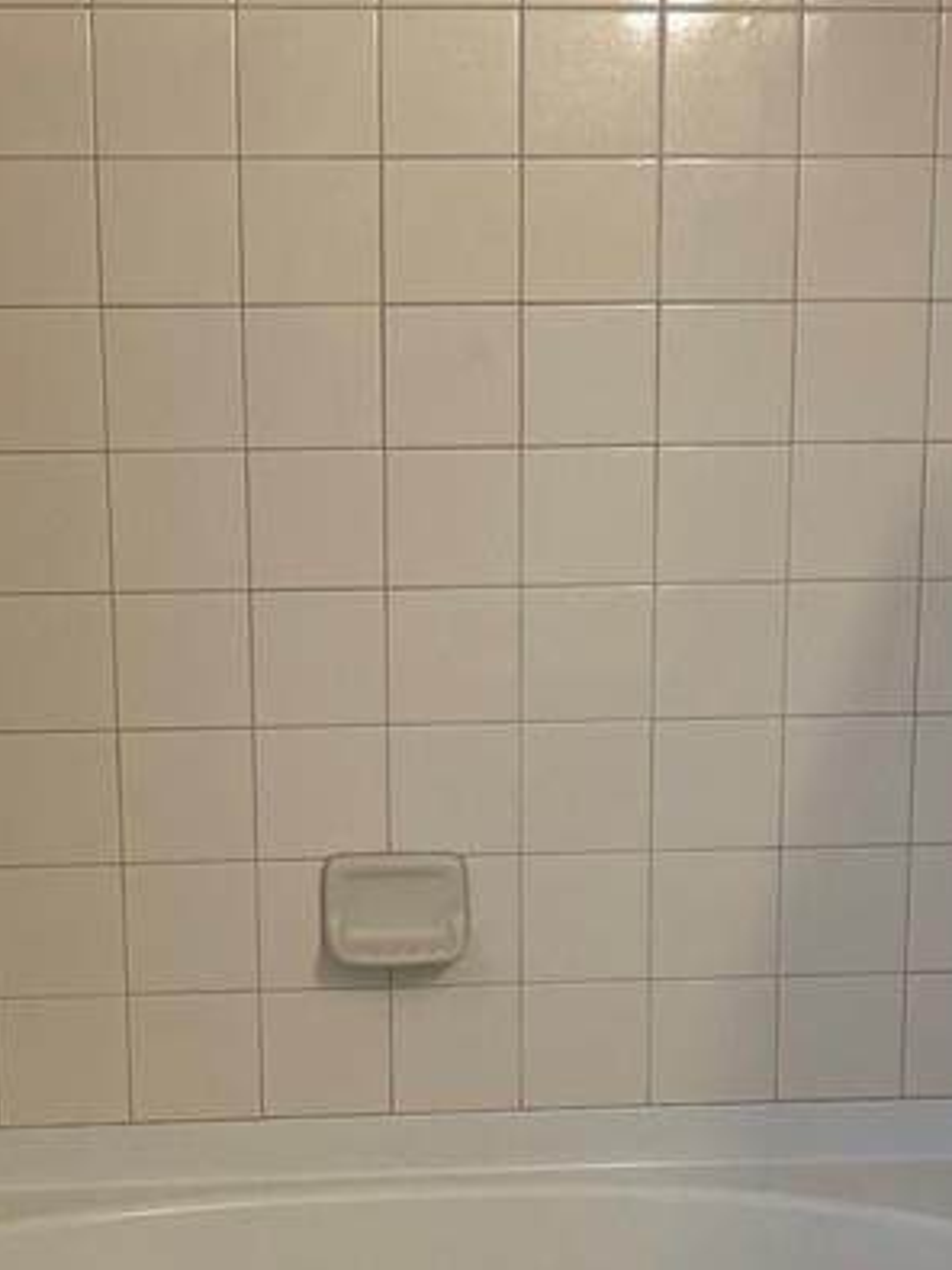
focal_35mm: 76
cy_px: 1048
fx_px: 2788
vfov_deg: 25.2
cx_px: 386
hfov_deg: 19.4
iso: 100
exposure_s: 1/120
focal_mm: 5.1
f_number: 1.6
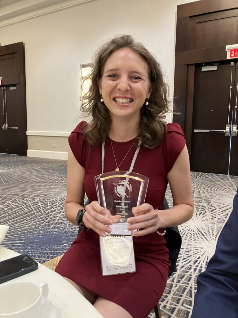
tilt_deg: -5.5
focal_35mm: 28
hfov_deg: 49.7
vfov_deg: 63.4
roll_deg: -0.8
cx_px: 119
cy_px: 159
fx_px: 257
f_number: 1.8
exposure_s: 1/60
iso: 320
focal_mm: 3.99
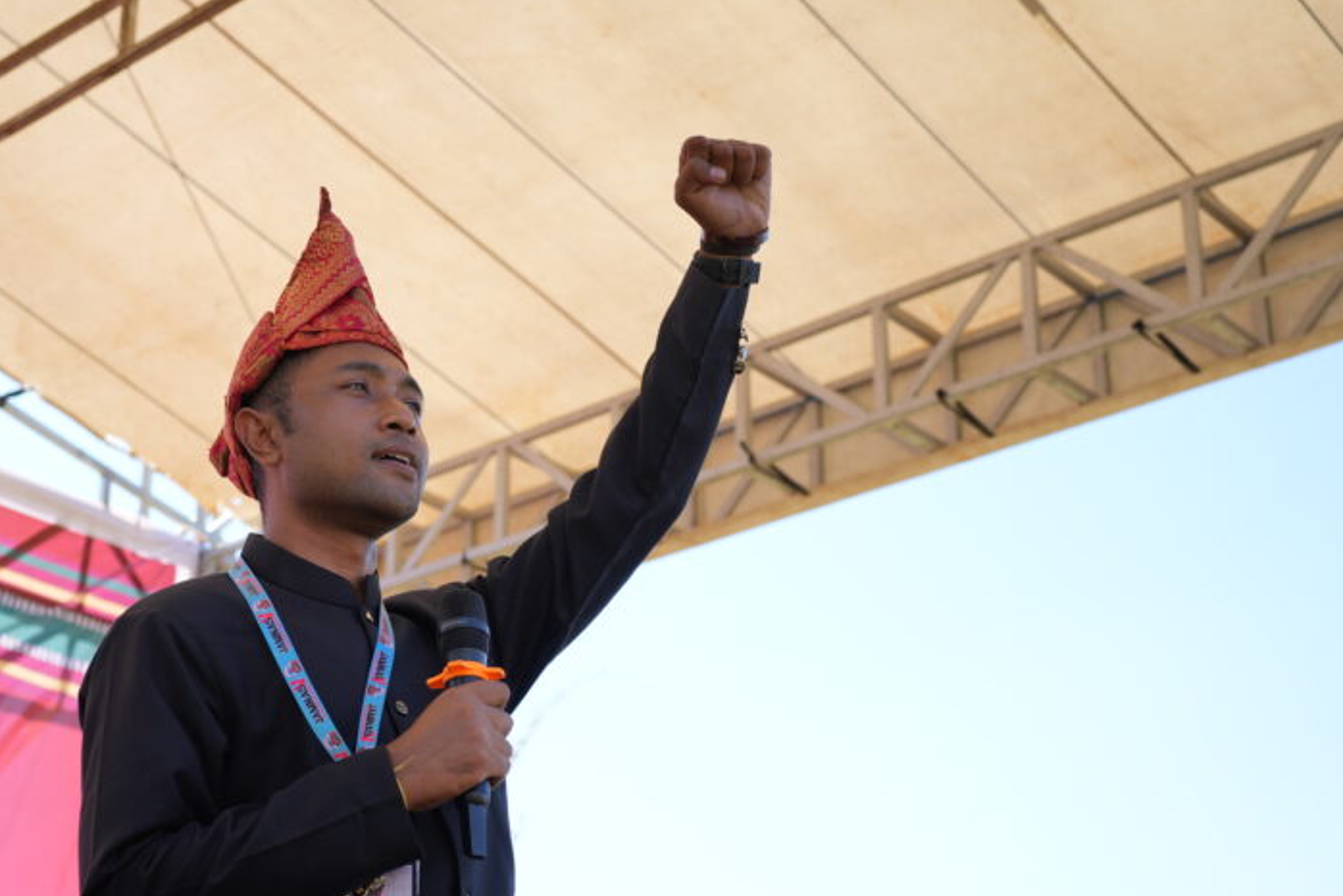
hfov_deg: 30.3
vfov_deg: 20.6
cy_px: 530
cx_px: 458
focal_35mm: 66
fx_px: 2463
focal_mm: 45
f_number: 4.5
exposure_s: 1/250
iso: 100
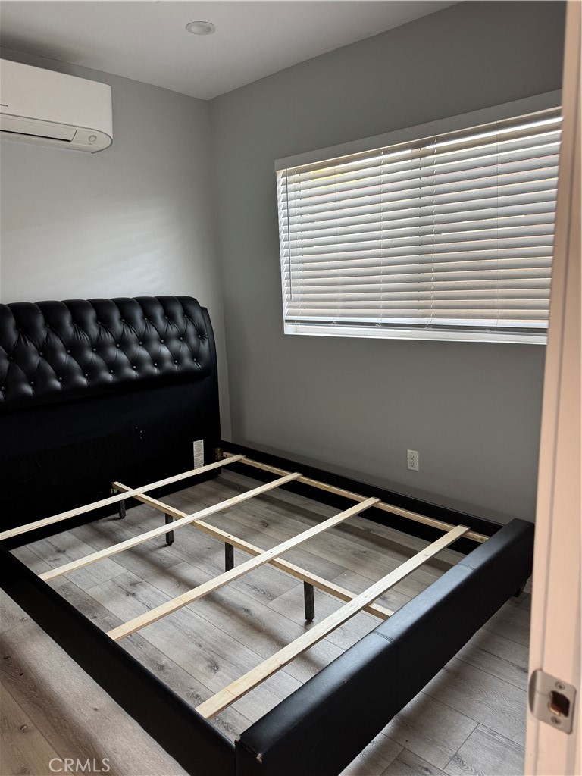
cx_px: 291
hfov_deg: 56.8
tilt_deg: -11.7
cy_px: 388
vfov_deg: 71.6
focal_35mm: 24
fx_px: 538
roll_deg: +2.5
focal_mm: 6.76
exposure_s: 1/60
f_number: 1.78
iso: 125
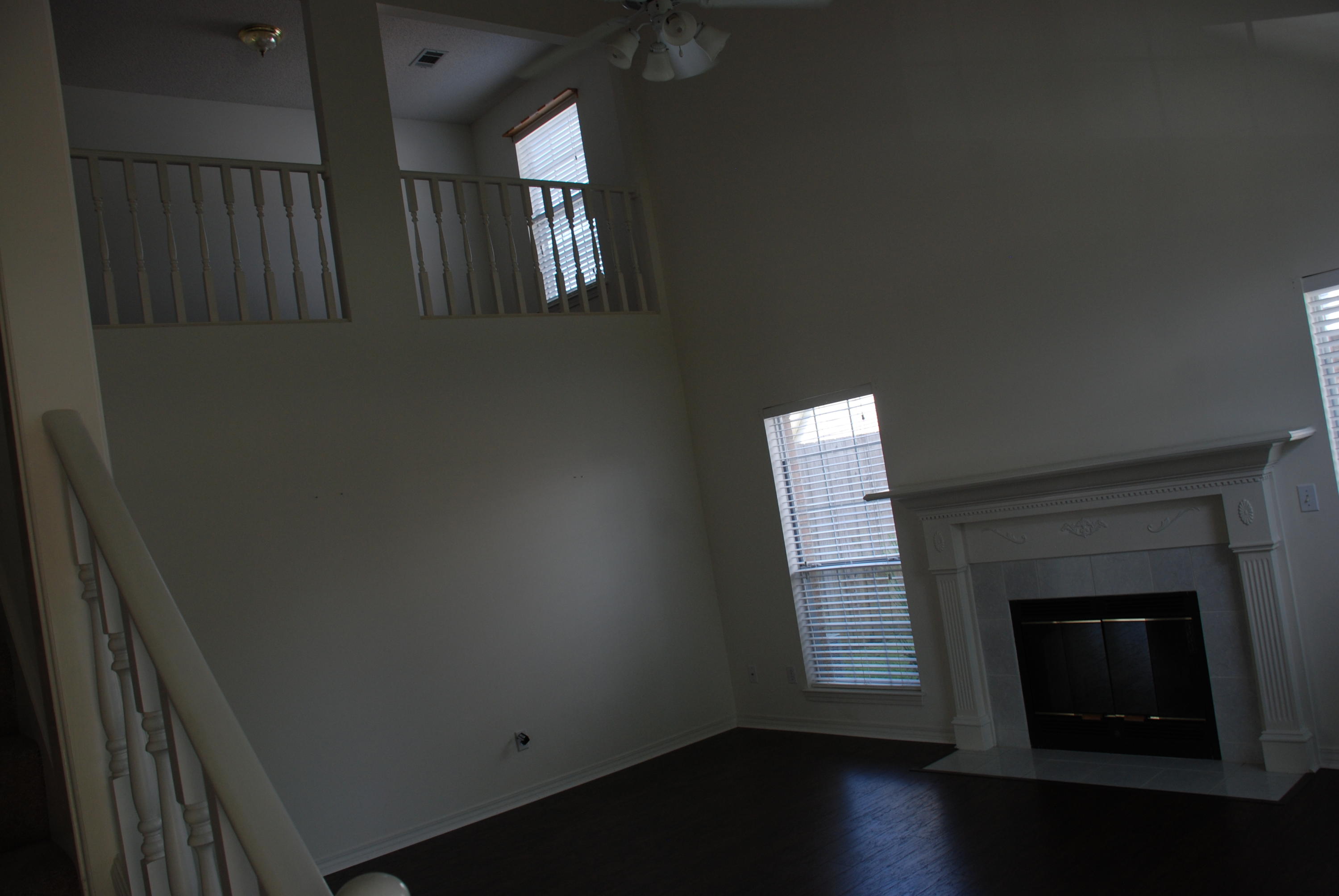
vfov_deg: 43.7
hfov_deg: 61.9
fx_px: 1117
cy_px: 448
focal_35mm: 30
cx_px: 670
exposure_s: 1/100
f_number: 5
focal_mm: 20
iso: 200
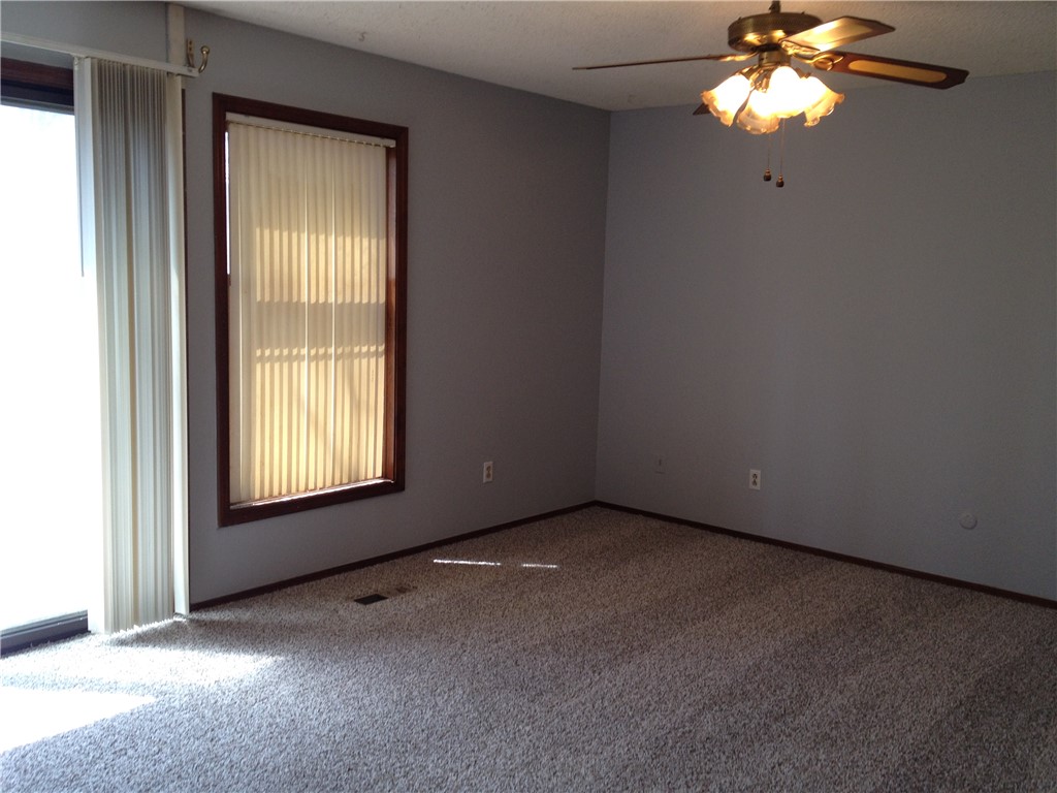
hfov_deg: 52.6
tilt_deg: -9.1
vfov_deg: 40.7
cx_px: 528
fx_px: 1069
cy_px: 396
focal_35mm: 35
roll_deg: -1.0
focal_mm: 4.28
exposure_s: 1/60
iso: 64
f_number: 2.4
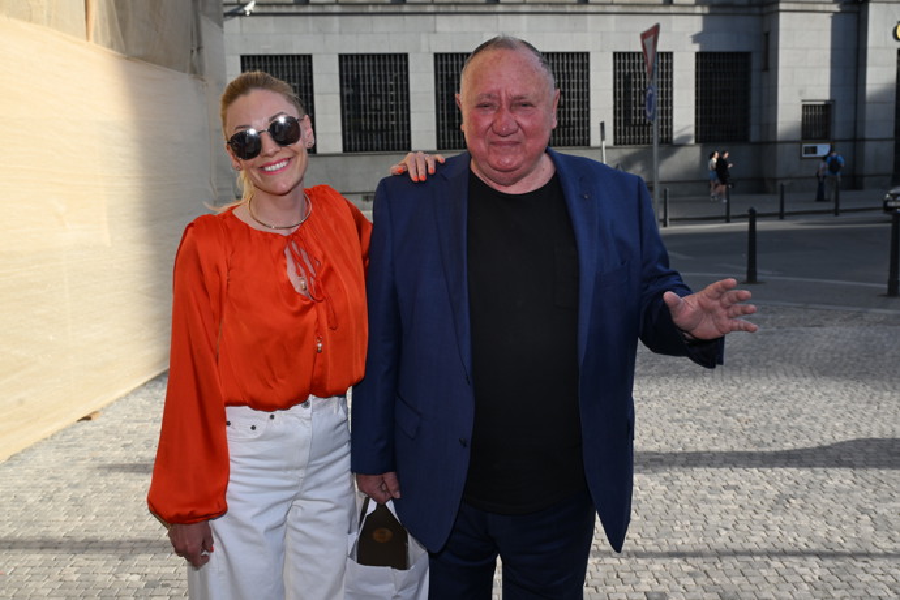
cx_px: 450
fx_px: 950
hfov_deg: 50.7
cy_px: 300
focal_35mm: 38
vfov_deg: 35.1
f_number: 8
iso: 500
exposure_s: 1/500
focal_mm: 38
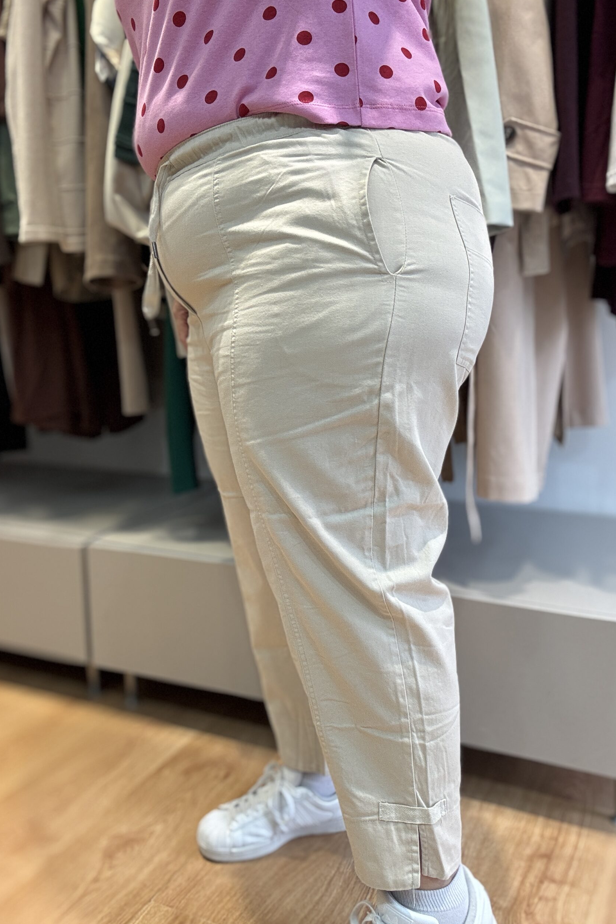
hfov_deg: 41.1
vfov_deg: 58.7
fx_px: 821
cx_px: 324
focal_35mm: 32
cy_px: 454
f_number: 1.9
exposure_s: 1/50
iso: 50
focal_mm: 2.69
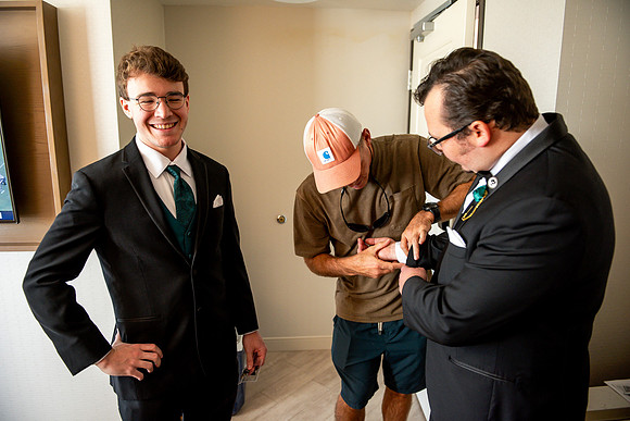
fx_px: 420
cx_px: 315
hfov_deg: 73.7
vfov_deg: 53.2
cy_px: 210
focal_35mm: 24
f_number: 2.8
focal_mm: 24
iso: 1250
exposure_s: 1/80
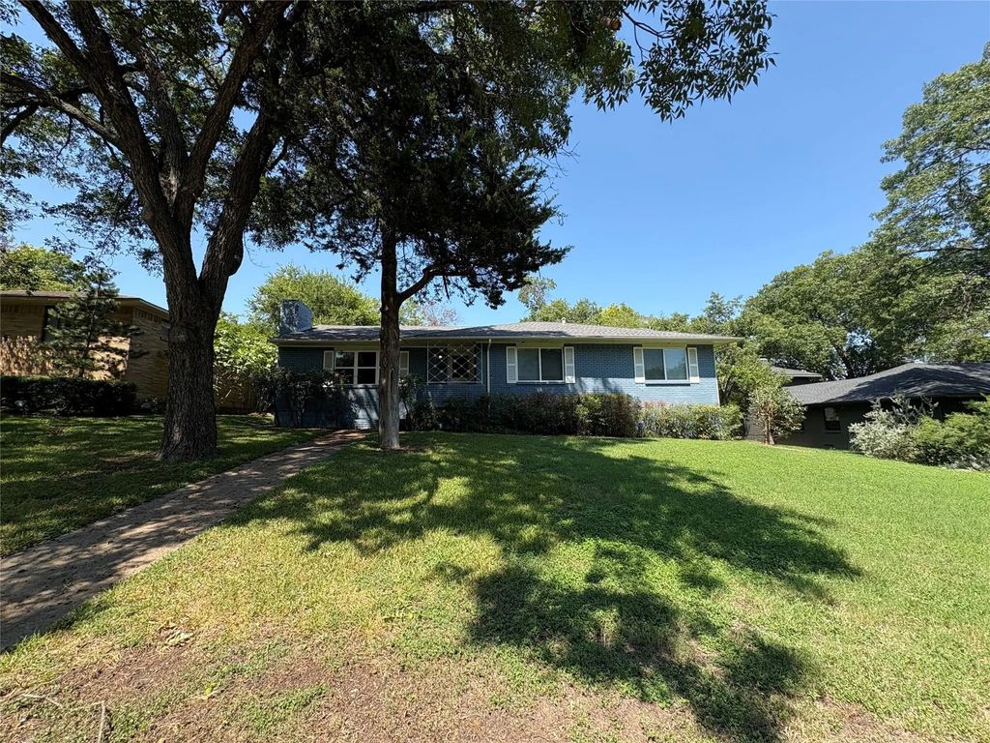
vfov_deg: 85.7
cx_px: 495
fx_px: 400
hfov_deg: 102.1
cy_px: 372
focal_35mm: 14
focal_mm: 2.22
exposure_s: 1/652
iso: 50
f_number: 2.2
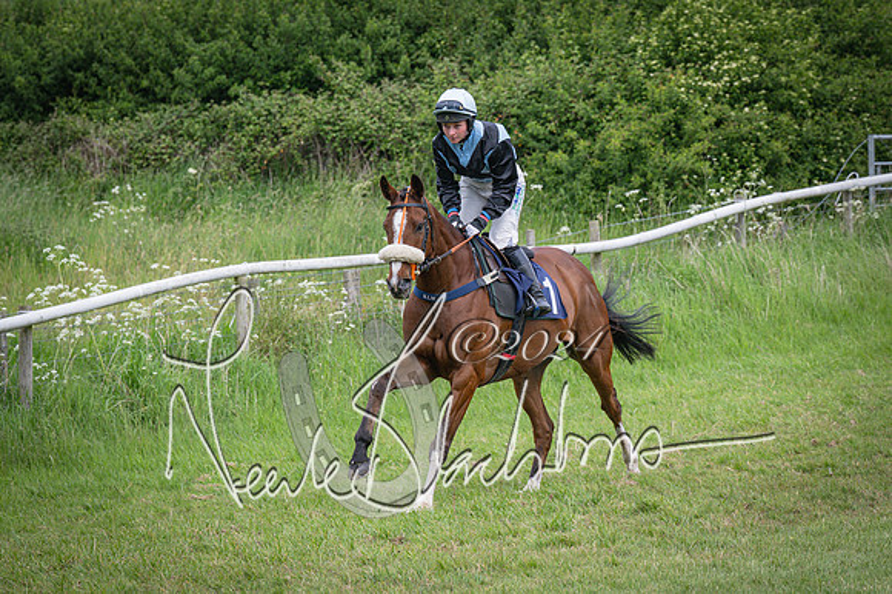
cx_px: 446
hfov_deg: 12.5
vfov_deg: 8.3
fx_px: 4086
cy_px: 297
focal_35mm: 165
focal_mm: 110
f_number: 5
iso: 400
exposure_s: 1/1600
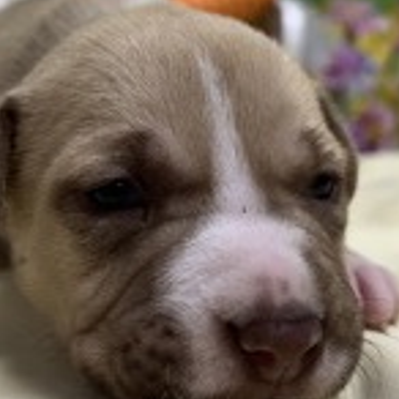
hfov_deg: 26.0
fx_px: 861
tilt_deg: -1.1
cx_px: 135
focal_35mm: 66
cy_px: 107
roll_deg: +0.4
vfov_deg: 25.8
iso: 80
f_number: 1.5
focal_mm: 5.7
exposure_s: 1/120
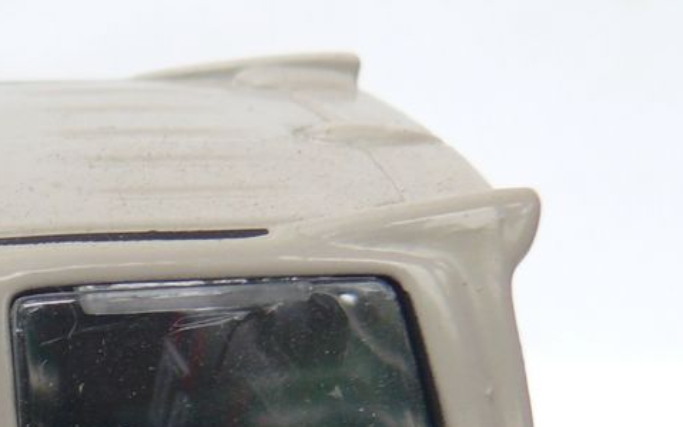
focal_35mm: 124
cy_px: 640
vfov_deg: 10.2
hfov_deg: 15.7
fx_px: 2307
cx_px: -304
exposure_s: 1/100
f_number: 2.8
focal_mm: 7.4
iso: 100
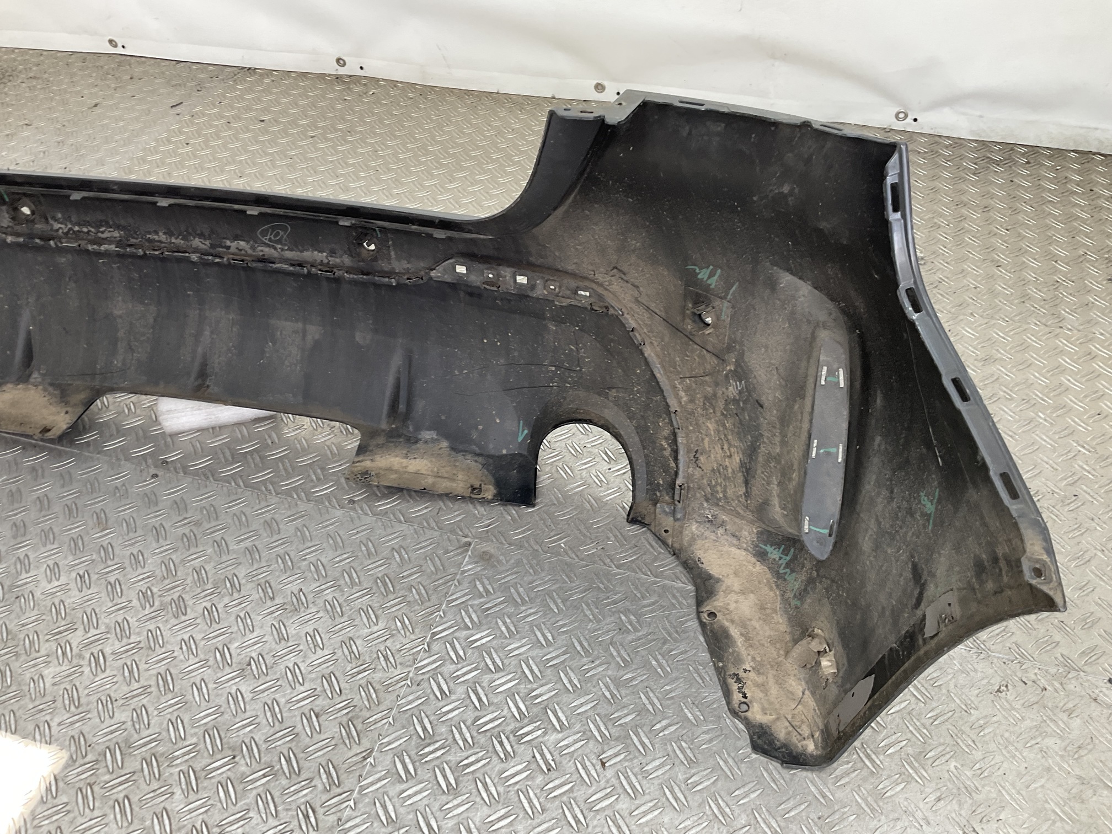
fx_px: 932
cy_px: 417
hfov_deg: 61.7
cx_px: 556
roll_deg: +2.4
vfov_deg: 48.2
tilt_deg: -43.9
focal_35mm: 29
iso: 40
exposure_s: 1/120
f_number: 1.8
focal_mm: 3
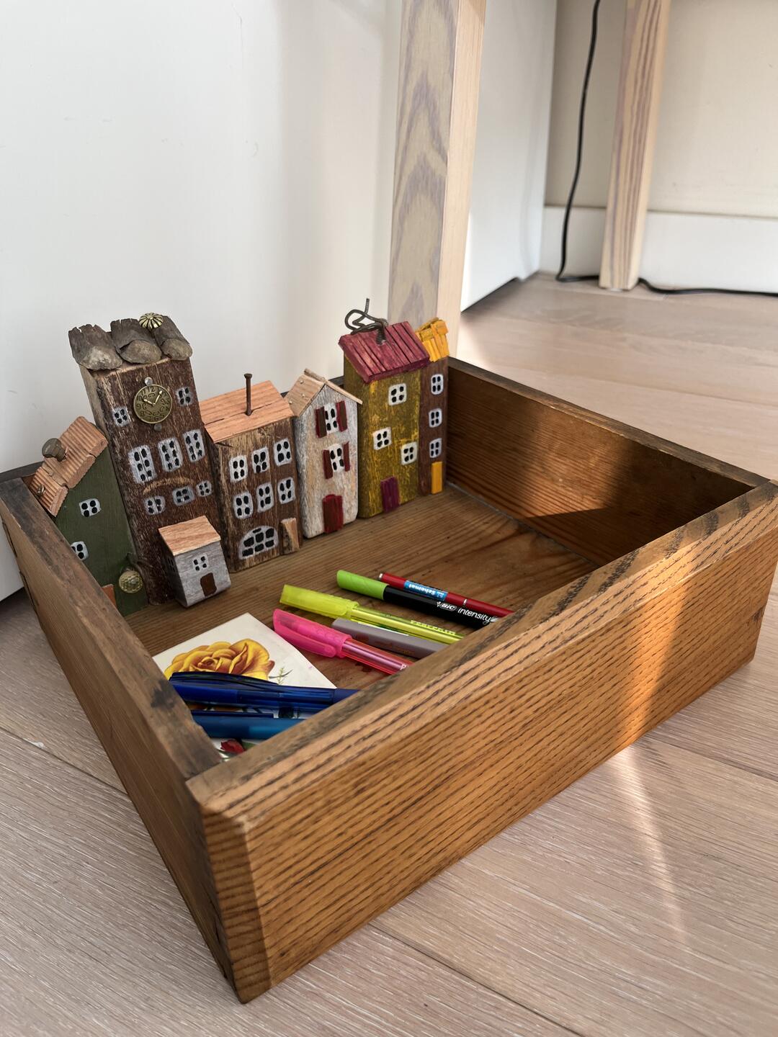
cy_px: 518
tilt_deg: -31.4
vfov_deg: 67.3
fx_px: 779
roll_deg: +2.7
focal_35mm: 26
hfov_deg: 53.1
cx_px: 389
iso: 50
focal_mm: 5.1
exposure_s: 1/122
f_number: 1.6
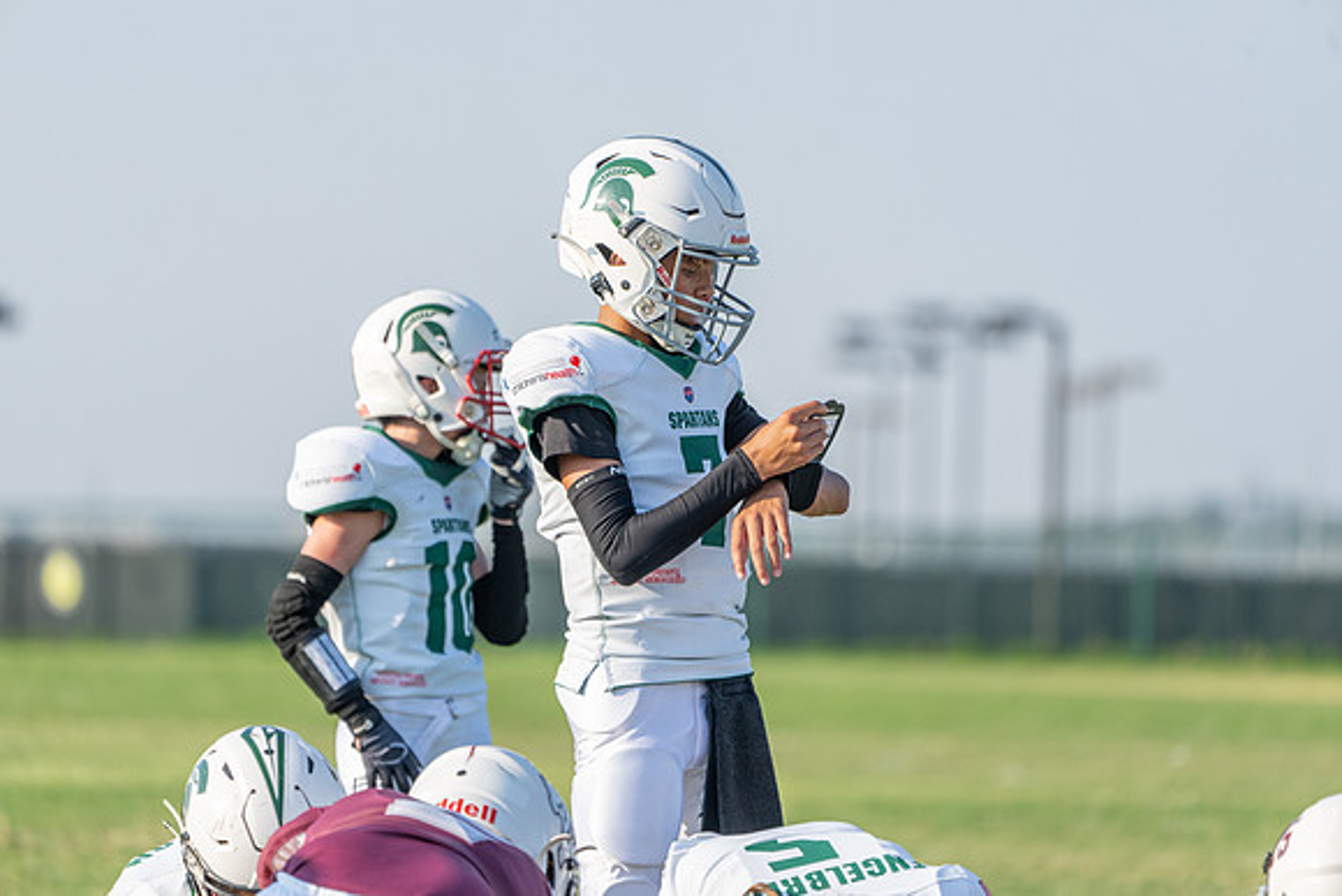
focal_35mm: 400
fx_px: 14914
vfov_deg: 3.4
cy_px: 448
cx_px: 671
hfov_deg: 5.2
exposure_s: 1/800
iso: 250
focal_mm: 400
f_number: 5.6
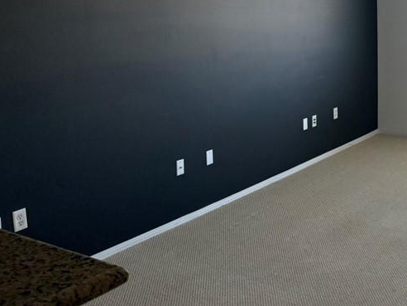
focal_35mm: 50
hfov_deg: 35.9
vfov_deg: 28.5
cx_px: 366
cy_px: 61
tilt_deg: -6.1
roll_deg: +0.7
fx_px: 588
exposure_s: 1/235
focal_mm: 6.76
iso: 200
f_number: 1.78
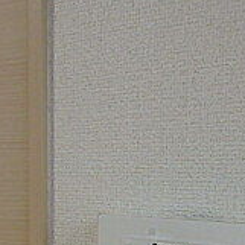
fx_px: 593
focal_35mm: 74
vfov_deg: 21.3
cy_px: 315
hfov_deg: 22.9
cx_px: 207
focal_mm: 3.7
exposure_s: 1/40
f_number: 3.5
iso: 200
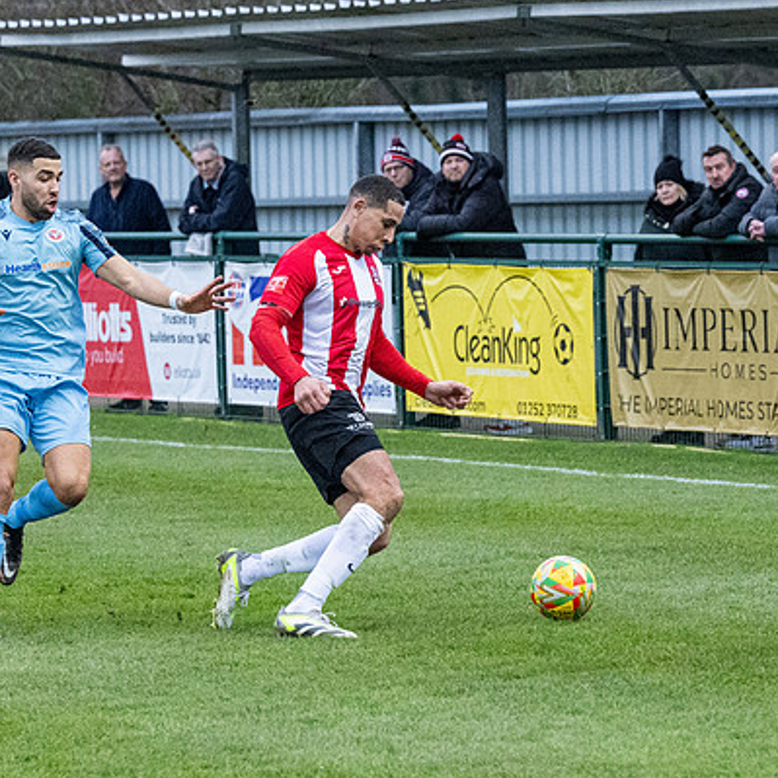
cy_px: 401
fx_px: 6077
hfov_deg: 7.3
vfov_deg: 7.3
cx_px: 395
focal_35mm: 239
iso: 4000
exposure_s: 1/1250
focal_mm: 93
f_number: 4
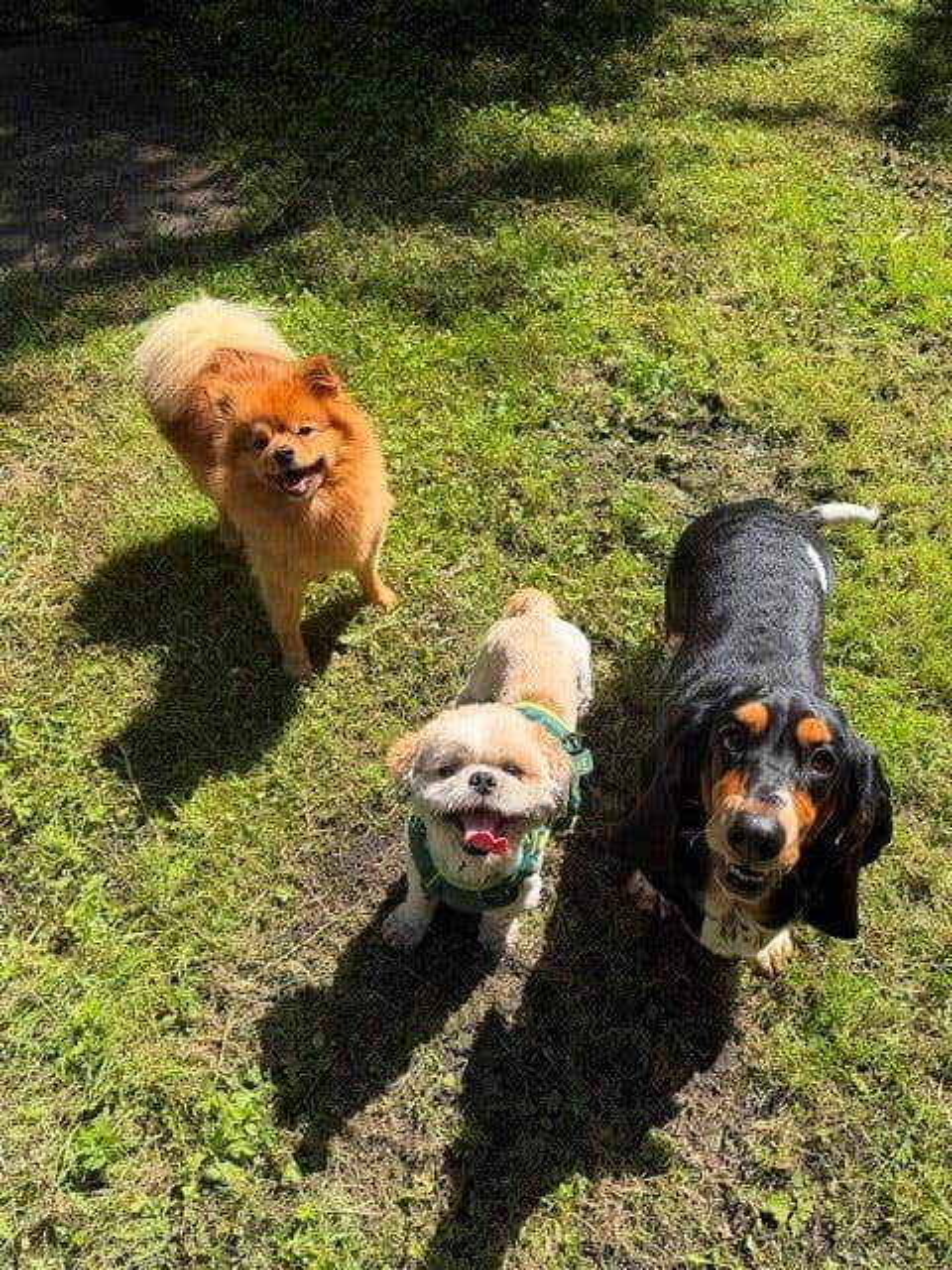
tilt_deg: -49.1
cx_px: 476
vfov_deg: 71.6
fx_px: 880
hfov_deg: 56.8
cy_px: 635
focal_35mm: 24
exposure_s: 1/1949
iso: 80
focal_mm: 6.76
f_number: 1.78
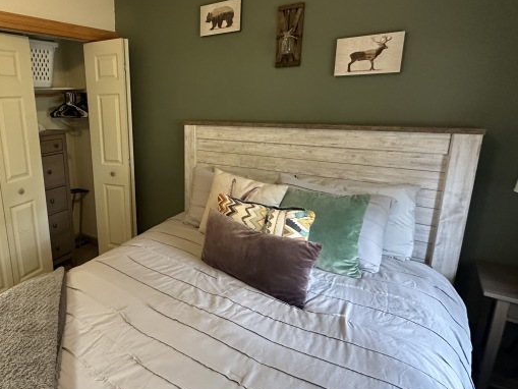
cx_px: 143
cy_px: 171
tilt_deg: -12.9
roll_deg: +1.9
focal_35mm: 22
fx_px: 329
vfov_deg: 60.9
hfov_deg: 72.2
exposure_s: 1/60
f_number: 2.2
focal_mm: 2.22
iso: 640
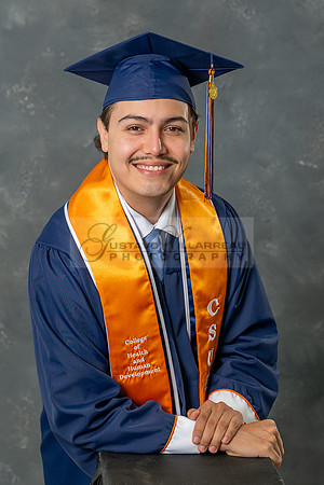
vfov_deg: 20.8
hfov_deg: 13.9
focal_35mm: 98
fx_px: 1324
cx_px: 111
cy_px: 261
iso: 200
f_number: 4
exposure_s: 1/200
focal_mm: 55
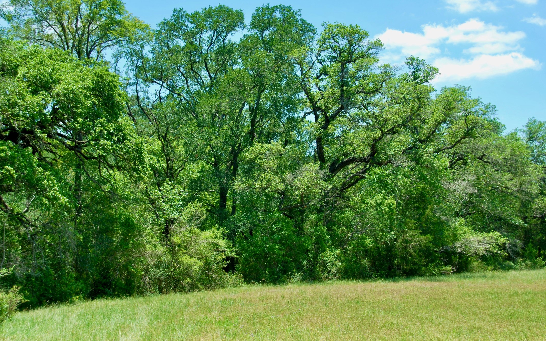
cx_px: 271
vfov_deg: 23.1
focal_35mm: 56
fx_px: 833
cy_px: 157
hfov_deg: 36.3
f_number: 7.1
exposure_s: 1/200
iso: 100
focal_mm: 36
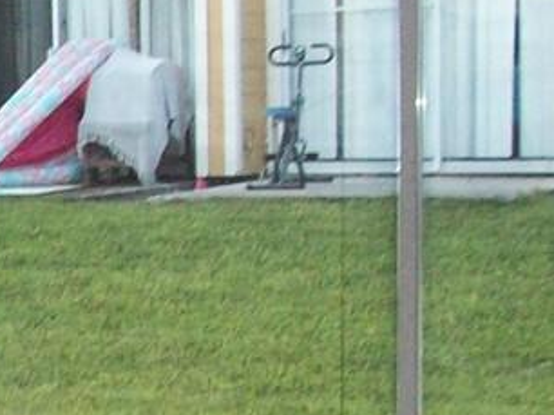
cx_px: -429
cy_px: 516
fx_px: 2847
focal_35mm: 178
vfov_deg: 8.2
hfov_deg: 10.5
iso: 160
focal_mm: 5.7
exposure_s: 1/149
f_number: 2.8
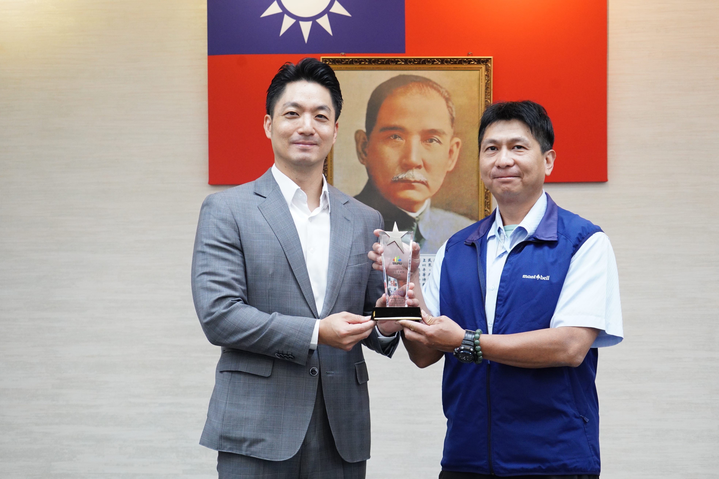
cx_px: 360
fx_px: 1338
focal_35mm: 67
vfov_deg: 20.3
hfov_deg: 30.1
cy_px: 240
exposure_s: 1/160
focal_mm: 67
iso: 4000
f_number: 6.3
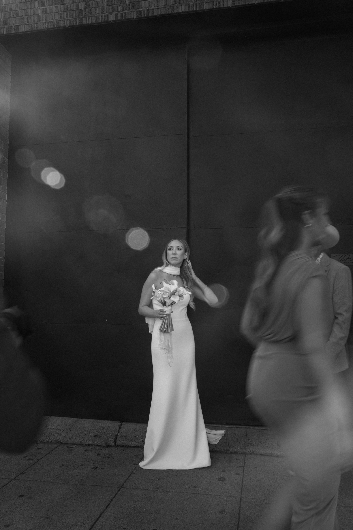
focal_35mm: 28
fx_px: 412
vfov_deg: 65.5
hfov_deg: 46.4
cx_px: 176
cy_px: 265
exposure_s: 1/30
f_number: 10
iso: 100
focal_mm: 28
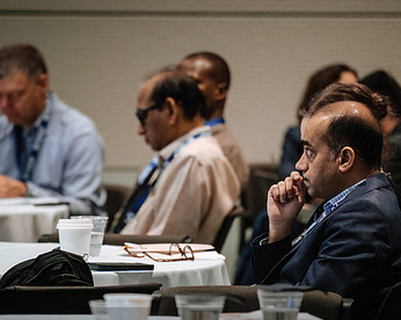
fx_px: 4623
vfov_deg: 4.0
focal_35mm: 390
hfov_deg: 5.0
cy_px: 227
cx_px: 143
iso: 800
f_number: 2.8
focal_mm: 140
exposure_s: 1/60
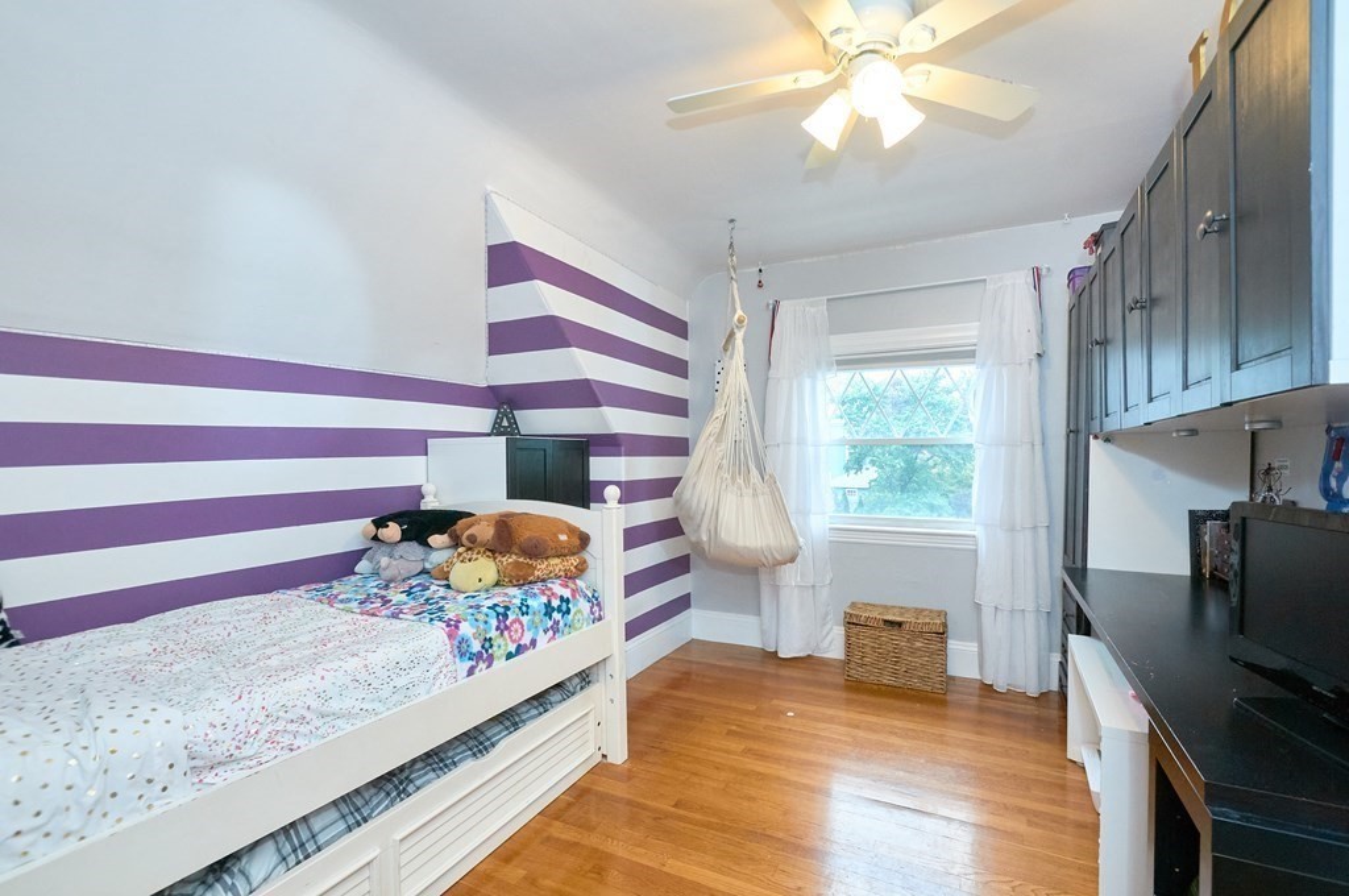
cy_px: 448
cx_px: 674
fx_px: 561
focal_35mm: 15
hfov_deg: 100.5
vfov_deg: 77.2
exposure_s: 1/100
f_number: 5.6
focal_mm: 10
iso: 800
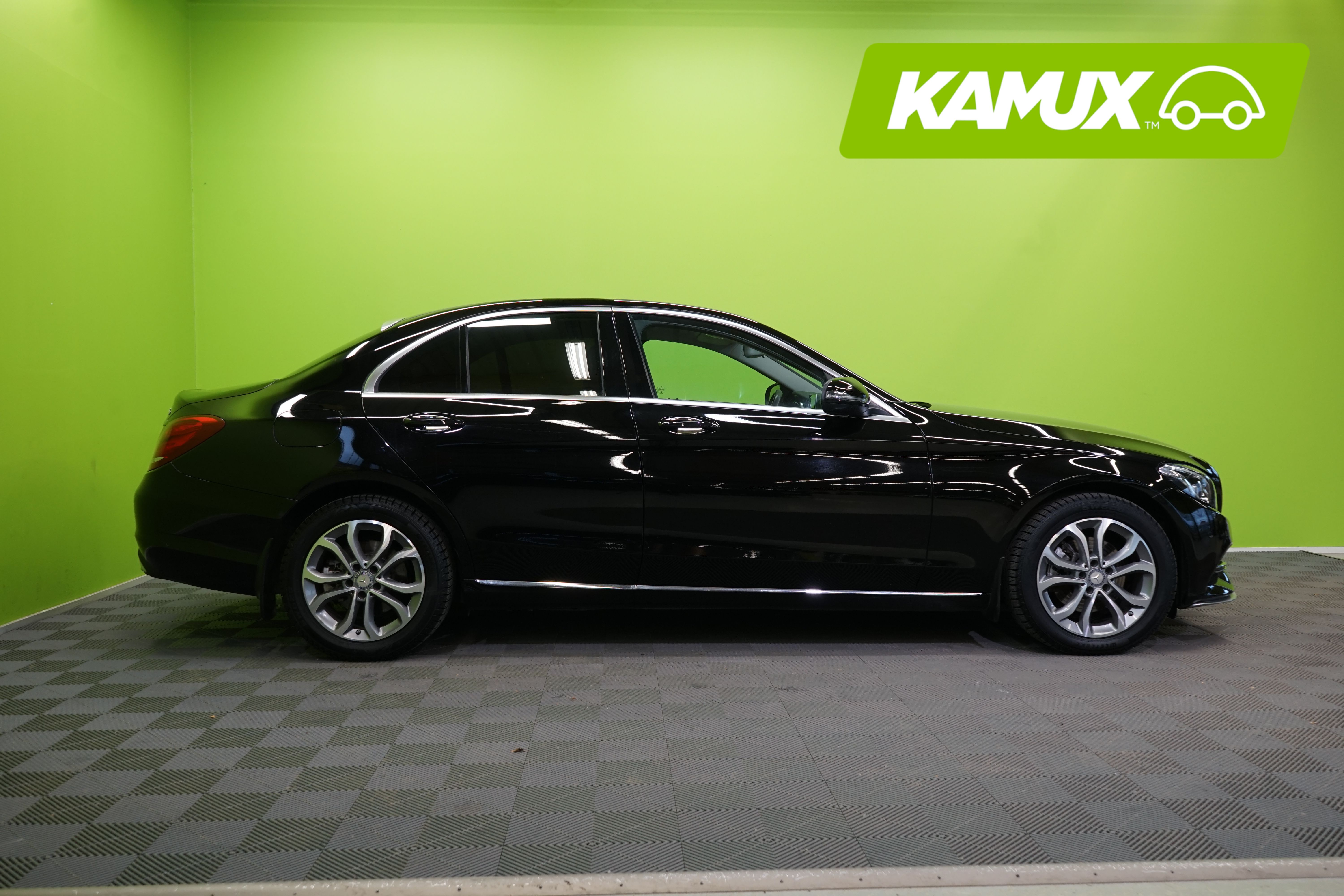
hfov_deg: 61.9
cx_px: 672
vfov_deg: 43.6
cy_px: 448
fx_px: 1120
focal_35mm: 30
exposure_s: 1/30
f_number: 6.3
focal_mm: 30
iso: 640
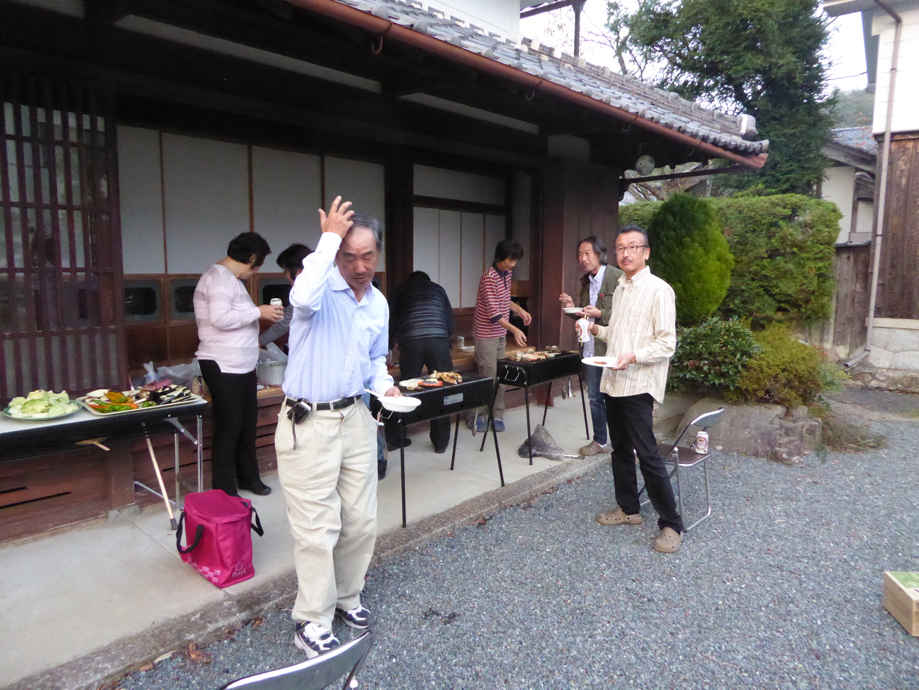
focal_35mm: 25
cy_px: 345
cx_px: 460
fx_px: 664
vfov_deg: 54.9
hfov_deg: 69.4
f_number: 3.3
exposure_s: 1/125
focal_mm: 4.3
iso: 1600
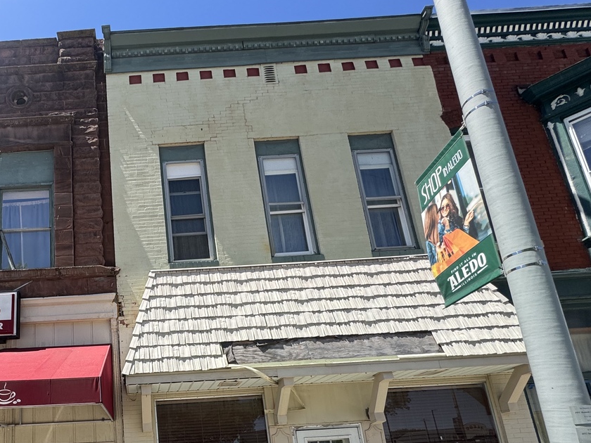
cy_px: 372
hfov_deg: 65.9
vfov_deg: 52.1
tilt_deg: +13.0
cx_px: 129
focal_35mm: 24
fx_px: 410
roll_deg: +2.0
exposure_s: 1/1256
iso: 50
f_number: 2.2
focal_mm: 2.22
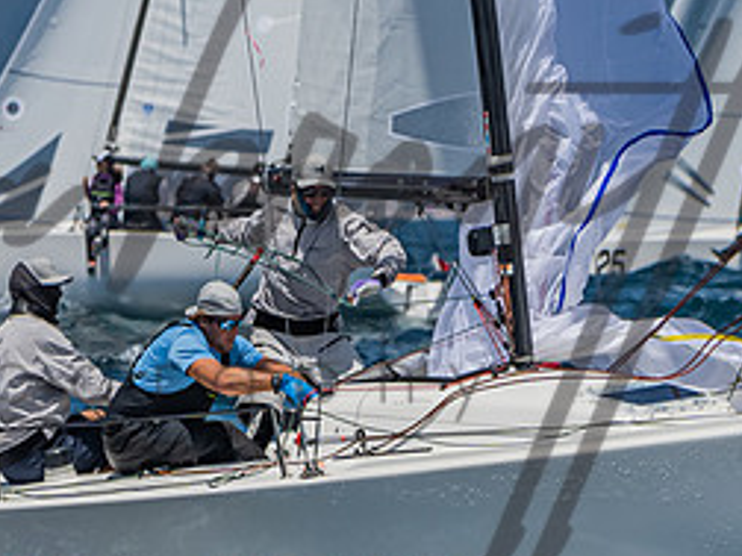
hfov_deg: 2.6
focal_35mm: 757
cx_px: 295
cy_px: 277
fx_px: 16226
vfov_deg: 2.0
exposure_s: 1/2500
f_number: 6.3
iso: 400
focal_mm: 220
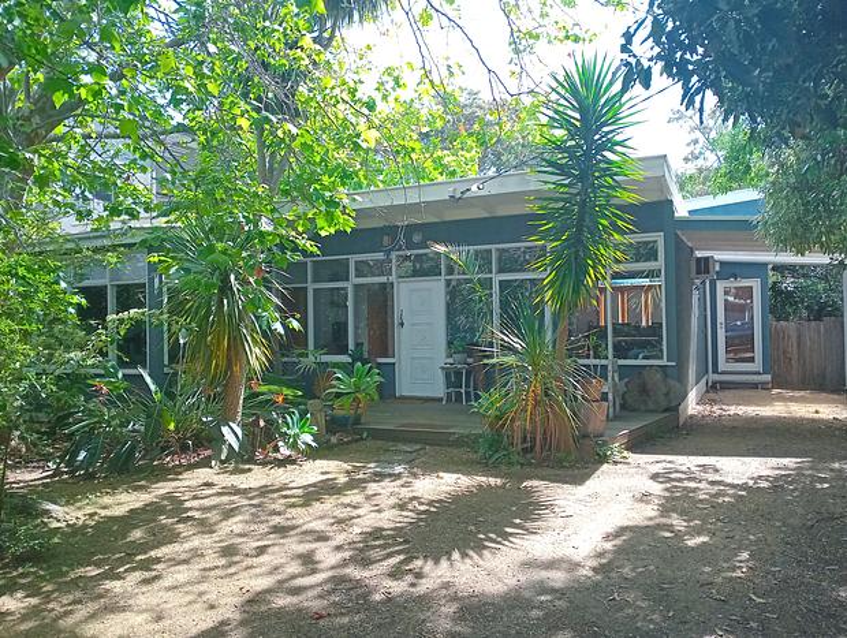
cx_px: 424
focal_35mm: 22
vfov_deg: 61.2
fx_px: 539
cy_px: 319
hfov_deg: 76.3
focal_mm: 4.21
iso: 25
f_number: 1.8
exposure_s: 1/143
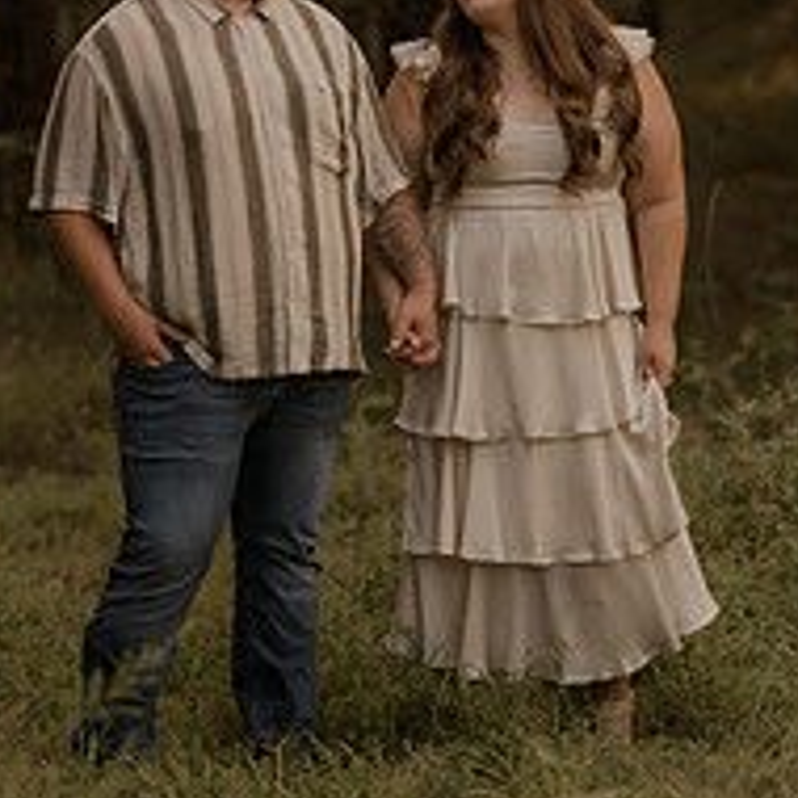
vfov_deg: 10.2
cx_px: 441
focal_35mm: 171
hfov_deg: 10.2
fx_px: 4460
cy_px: 168
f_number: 2
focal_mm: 85
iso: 100
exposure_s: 1/160
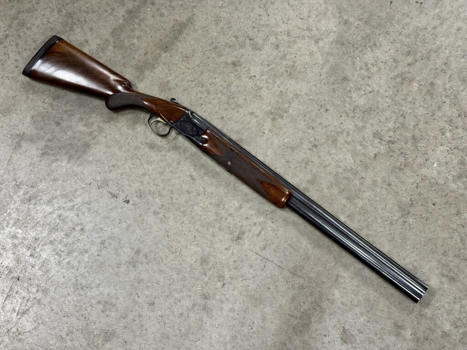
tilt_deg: -72.8
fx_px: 648
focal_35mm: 48
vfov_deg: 30.3
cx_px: 234
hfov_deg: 39.7
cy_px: 175
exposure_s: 1/40
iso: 400
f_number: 1.78
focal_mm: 6.76
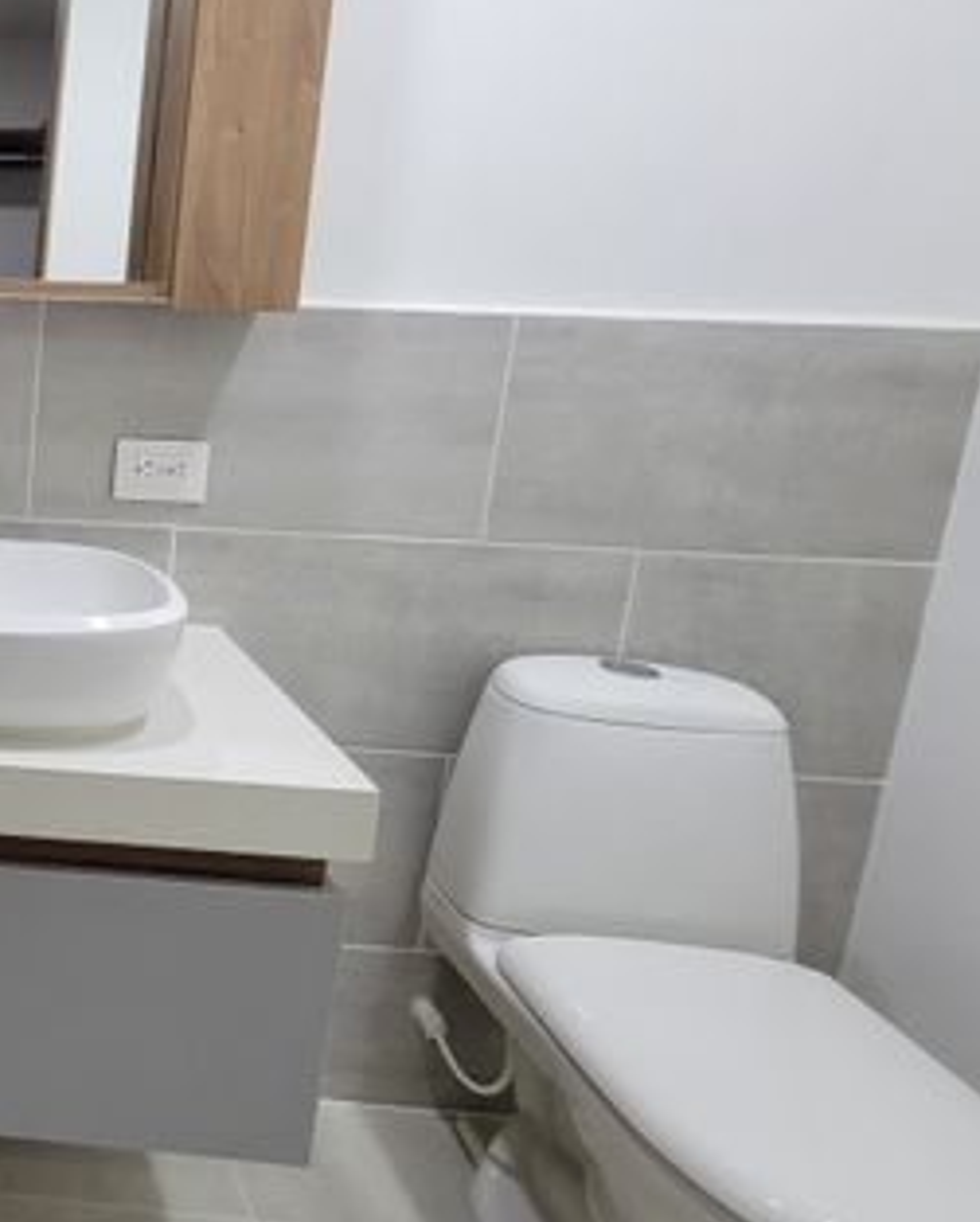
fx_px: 977
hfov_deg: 39.5
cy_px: 515
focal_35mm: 27
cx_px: -178
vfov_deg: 63.7
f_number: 2.2
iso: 250
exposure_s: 1/60
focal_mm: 2.2
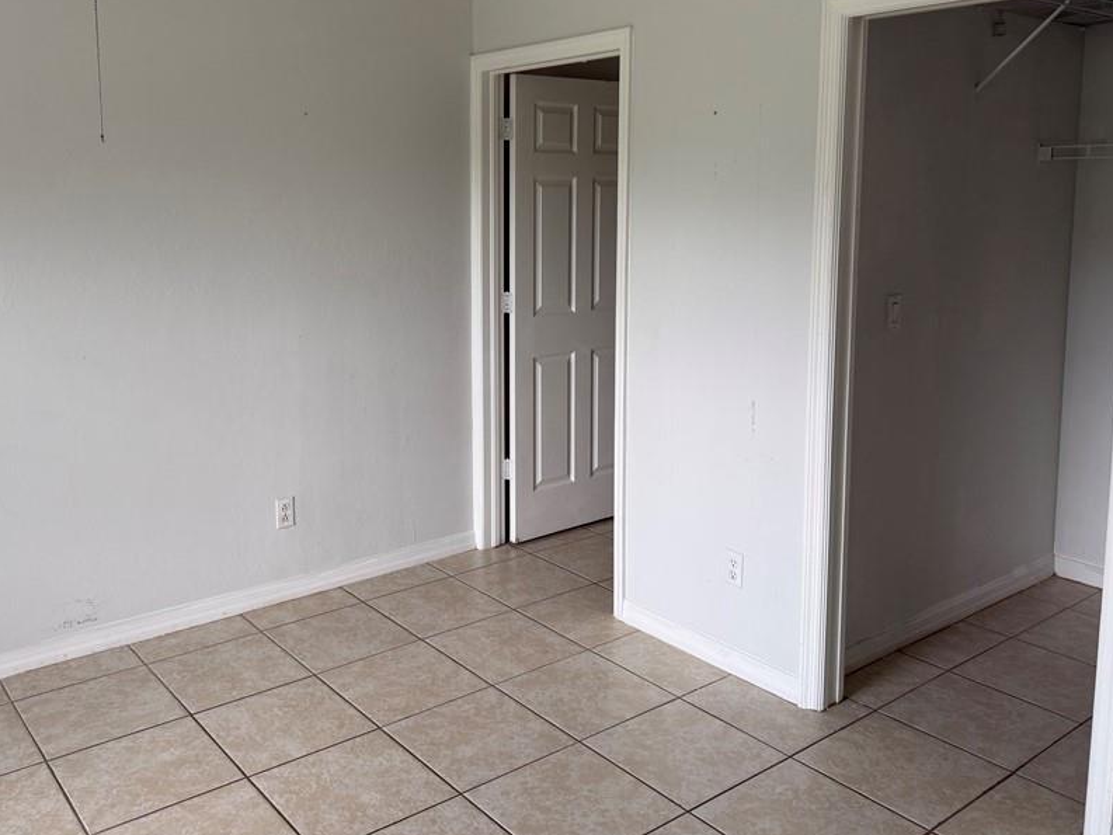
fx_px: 997
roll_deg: +0.2
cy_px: 306
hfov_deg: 58.2
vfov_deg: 45.0
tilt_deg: -5.7
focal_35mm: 31
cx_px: 490
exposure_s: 1/121
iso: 160
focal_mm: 6.76
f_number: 1.78
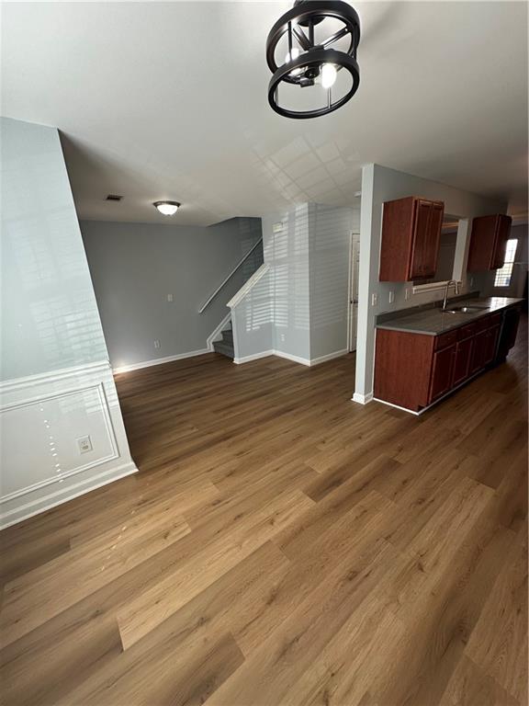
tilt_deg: -17.0
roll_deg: +2.4
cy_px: 353
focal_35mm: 14
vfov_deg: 102.1
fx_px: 285
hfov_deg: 85.7
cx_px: 264
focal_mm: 2.22
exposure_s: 1/99
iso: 100
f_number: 2.2
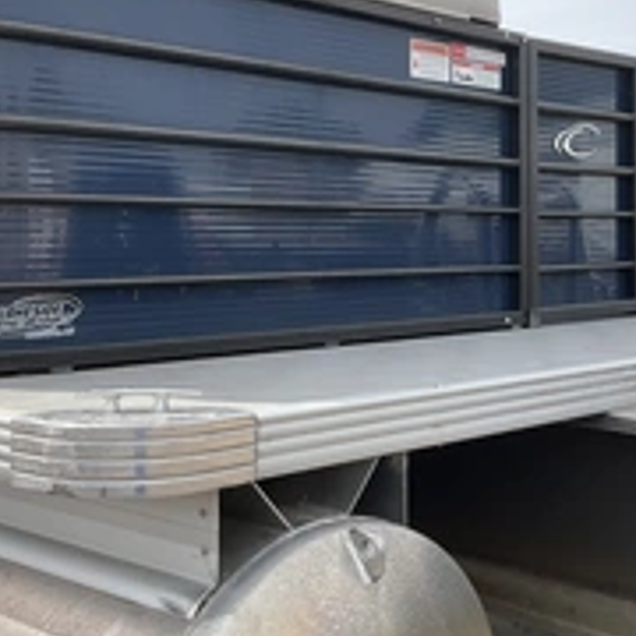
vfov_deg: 30.0
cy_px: 254
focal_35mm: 57
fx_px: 1185
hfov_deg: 29.8
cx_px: 420
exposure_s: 1/1221
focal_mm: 3
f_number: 1.8
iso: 25
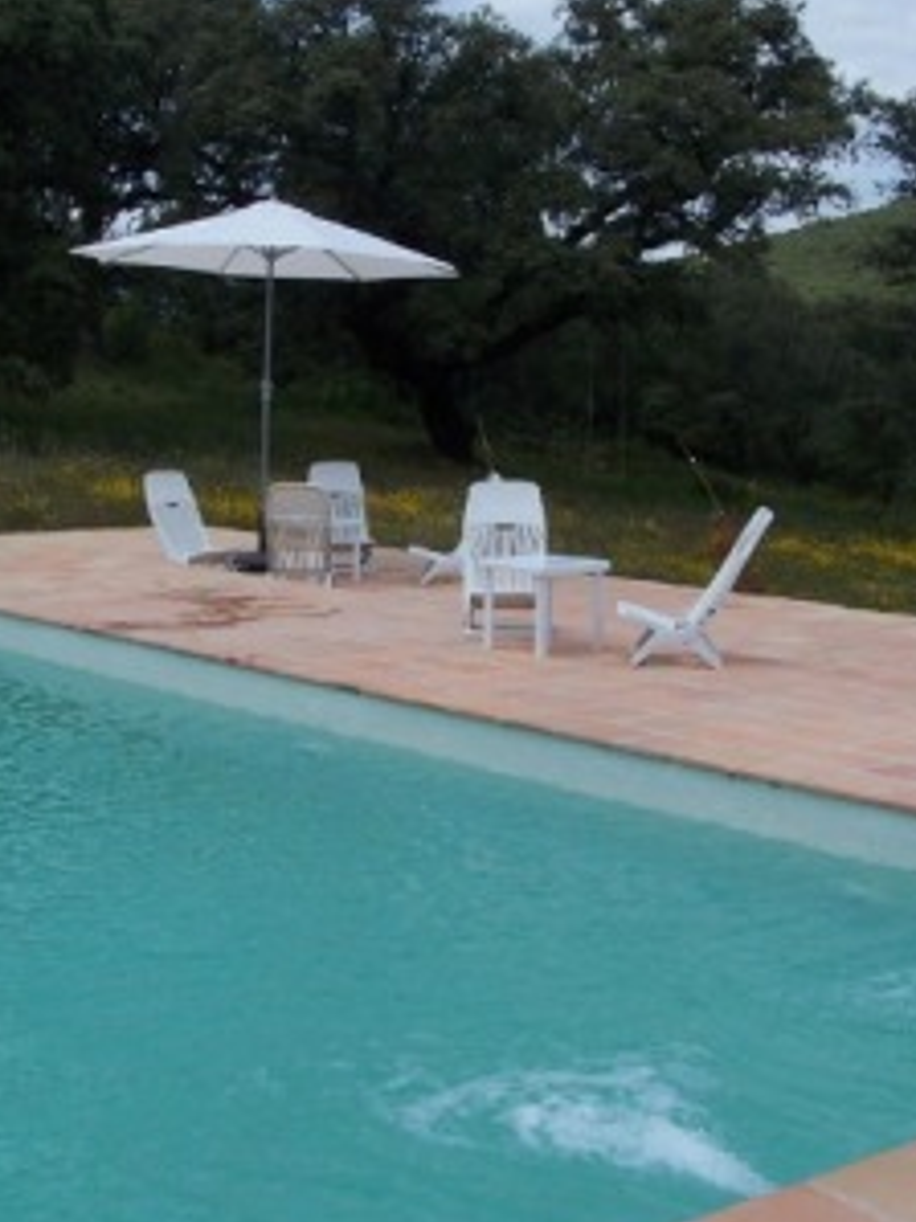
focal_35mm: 57
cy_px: 544
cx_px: 388
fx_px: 2013
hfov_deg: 25.6
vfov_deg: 33.8
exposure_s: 1/750
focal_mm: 6.3
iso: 80
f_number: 5.6
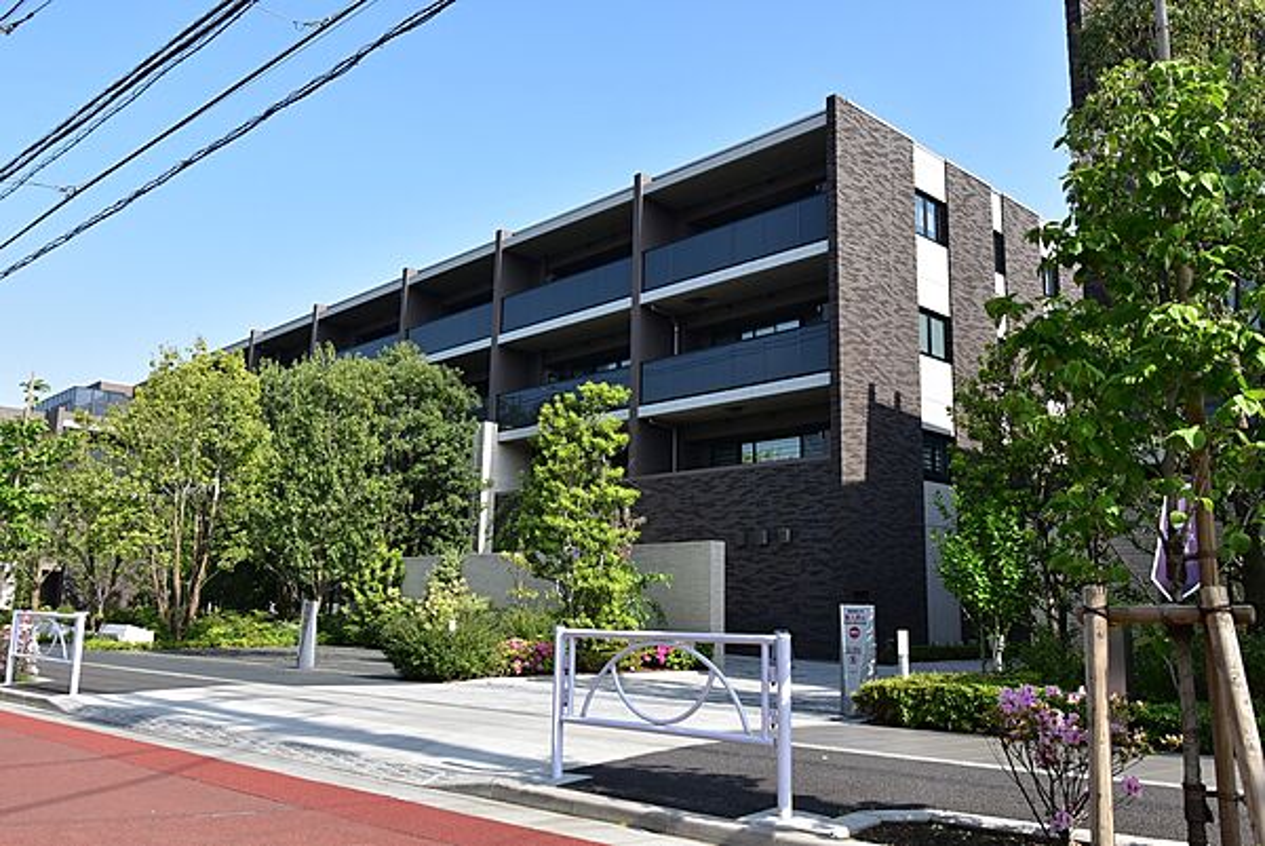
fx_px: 1055
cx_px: 632
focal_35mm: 30
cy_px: 423
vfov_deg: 43.7
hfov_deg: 61.9
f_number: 10
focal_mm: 20
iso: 400
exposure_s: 1/320
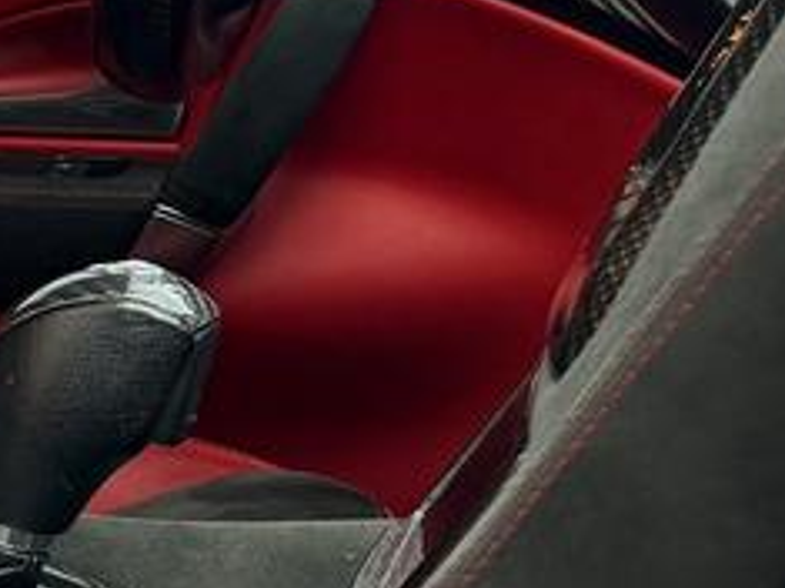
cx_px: -1246
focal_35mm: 131
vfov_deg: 11.3
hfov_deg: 11.6
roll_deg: +1.1
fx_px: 2969
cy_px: 117
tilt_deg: -4.8
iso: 200
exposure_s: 1/181
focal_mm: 6.76
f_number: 1.78
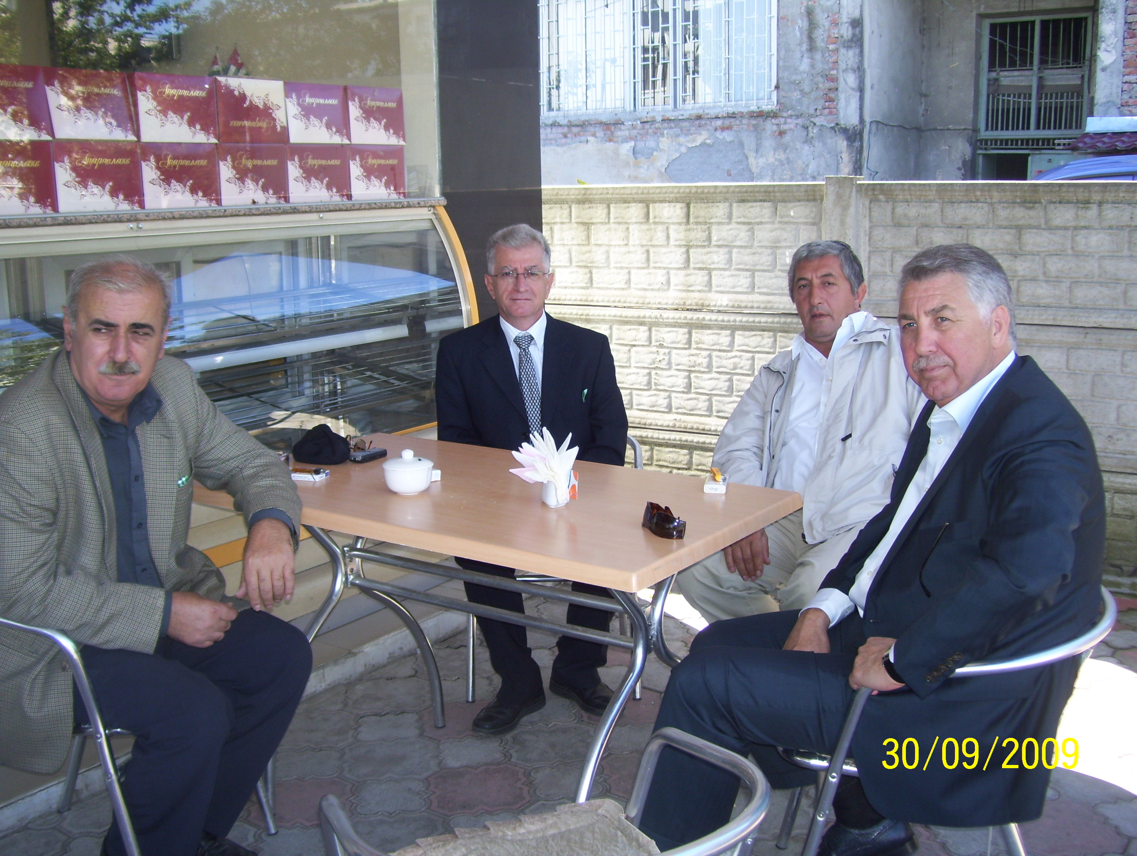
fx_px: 1184
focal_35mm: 36
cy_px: 428
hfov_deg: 51.3
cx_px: 568
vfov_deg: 39.7
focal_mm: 6
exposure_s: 1/160
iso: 80
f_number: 2.7
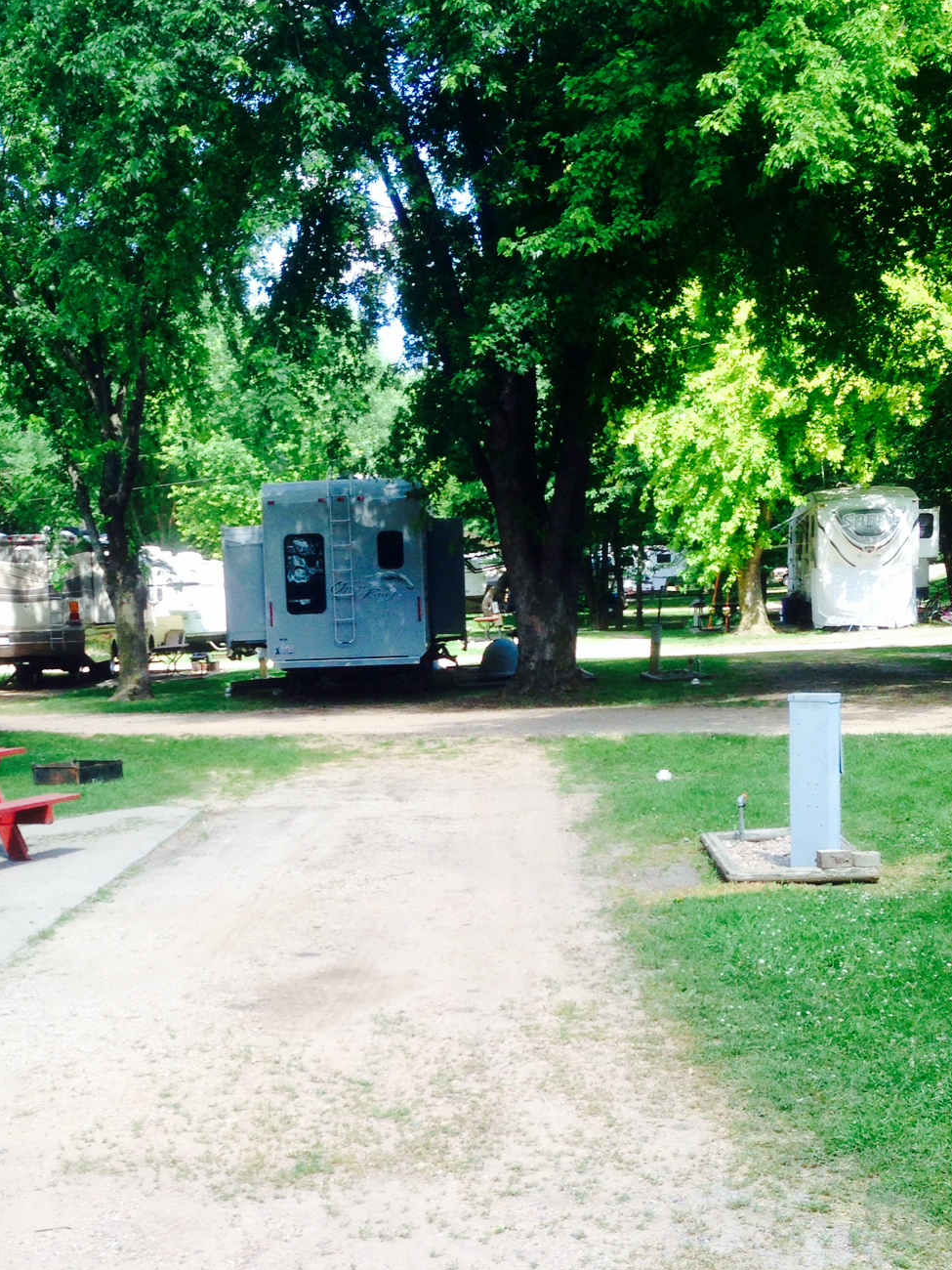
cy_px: 826
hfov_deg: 27.8
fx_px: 1907
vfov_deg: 36.5
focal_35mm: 52
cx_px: 310
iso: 50
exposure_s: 1/359
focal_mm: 4.12
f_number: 2.4
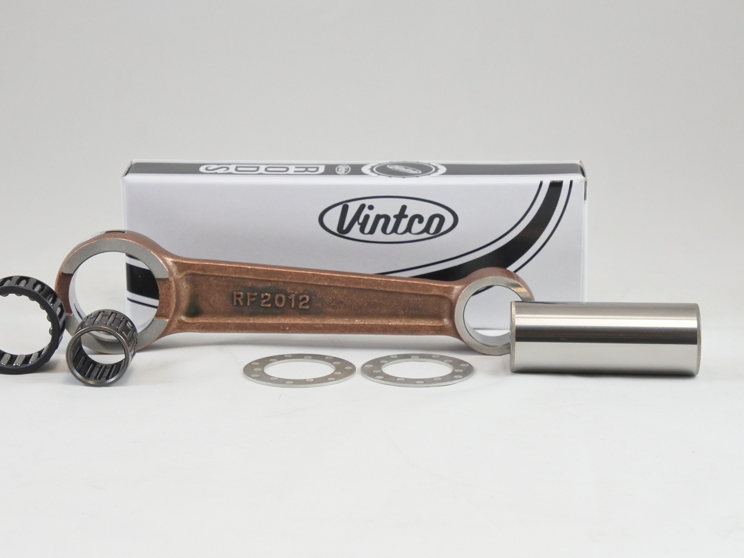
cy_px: 278
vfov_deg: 19.4
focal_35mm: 76
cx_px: 331
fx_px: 1633
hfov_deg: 25.6
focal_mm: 26
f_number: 5.3
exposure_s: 1/125
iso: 720
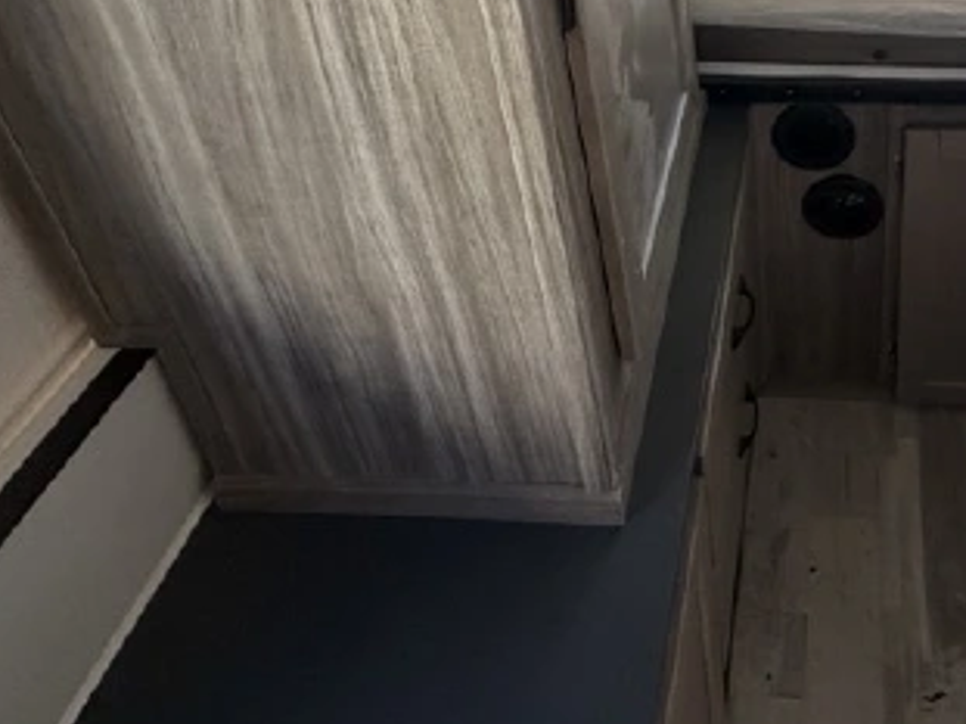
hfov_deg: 48.3
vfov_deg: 35.5
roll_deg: +2.4
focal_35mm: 36
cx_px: 783
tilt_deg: -29.2
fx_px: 1004
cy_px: -12
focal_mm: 2.22
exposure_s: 1/78
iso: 320
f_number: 2.2
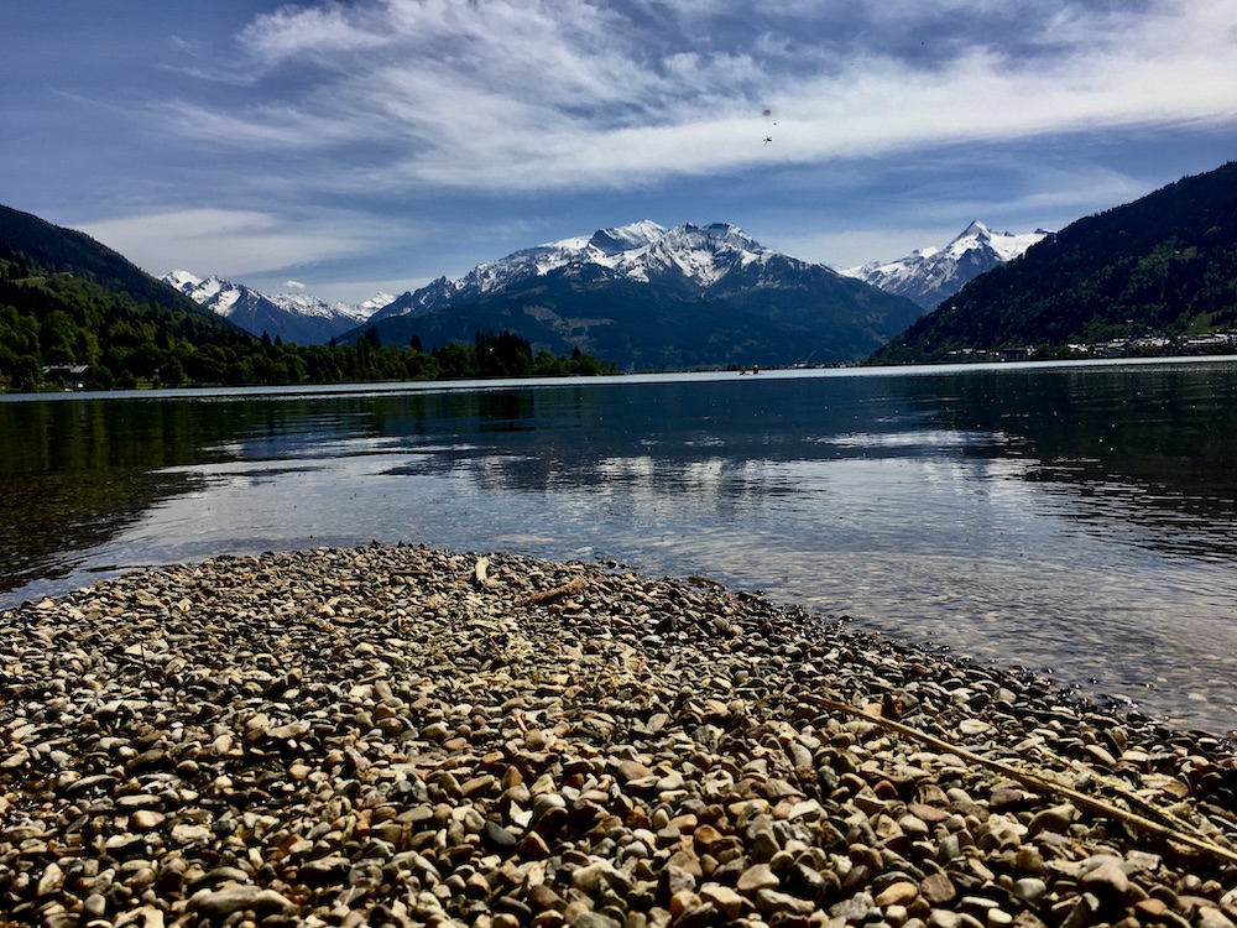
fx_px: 1036
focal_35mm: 29
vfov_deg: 48.2
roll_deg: +1.4
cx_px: 618
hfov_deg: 61.7
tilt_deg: -3.3
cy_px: 464
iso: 25
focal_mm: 4.15
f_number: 2.2
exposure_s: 1/3205
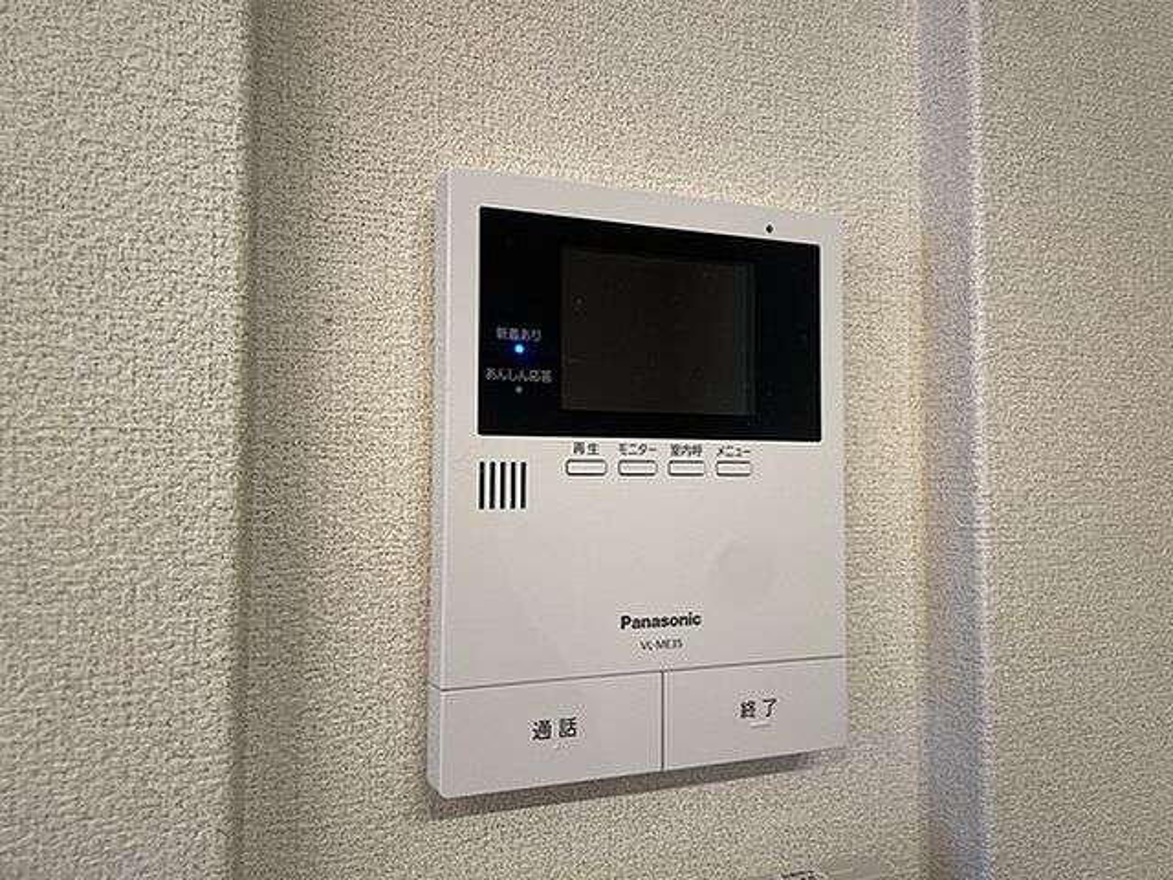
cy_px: 440
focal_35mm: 26
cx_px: 586
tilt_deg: +3.7
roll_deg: +0.5
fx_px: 881
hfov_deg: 67.3
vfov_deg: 53.1
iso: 64
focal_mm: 4.2
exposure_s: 1/60
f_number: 1.6
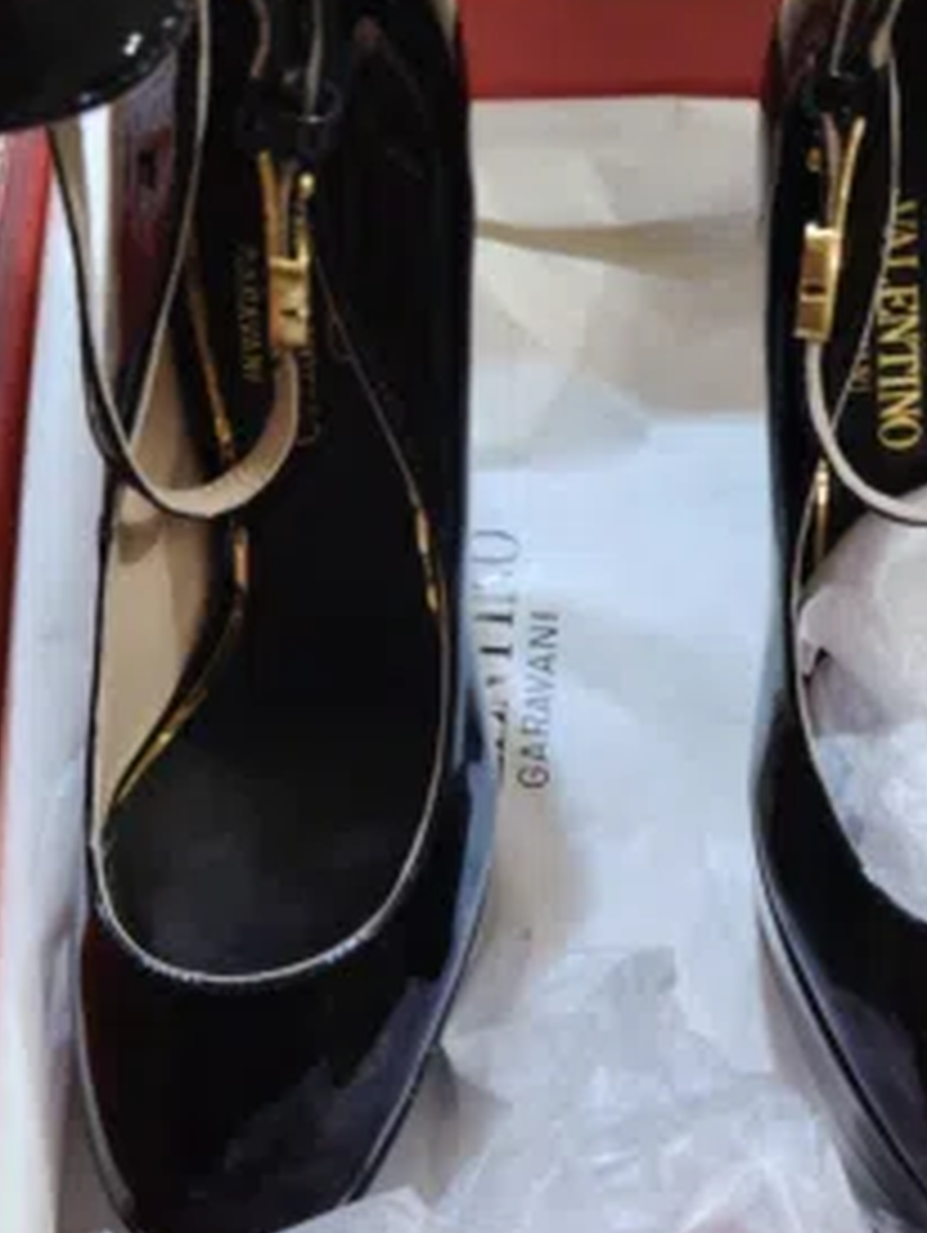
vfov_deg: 52.6
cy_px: 652
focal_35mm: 35
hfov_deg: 40.6
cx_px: 558
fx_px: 1248
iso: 859
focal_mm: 5.25
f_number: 1.75
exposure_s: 1/20
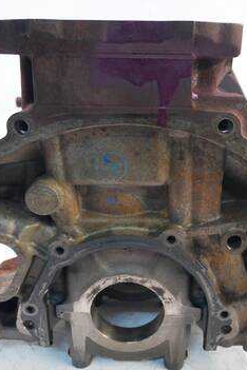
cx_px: 140
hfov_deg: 35.9
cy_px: 189
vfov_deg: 51.9
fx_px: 381
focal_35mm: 37
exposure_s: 1/60
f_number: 3.5
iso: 1600
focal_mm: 13
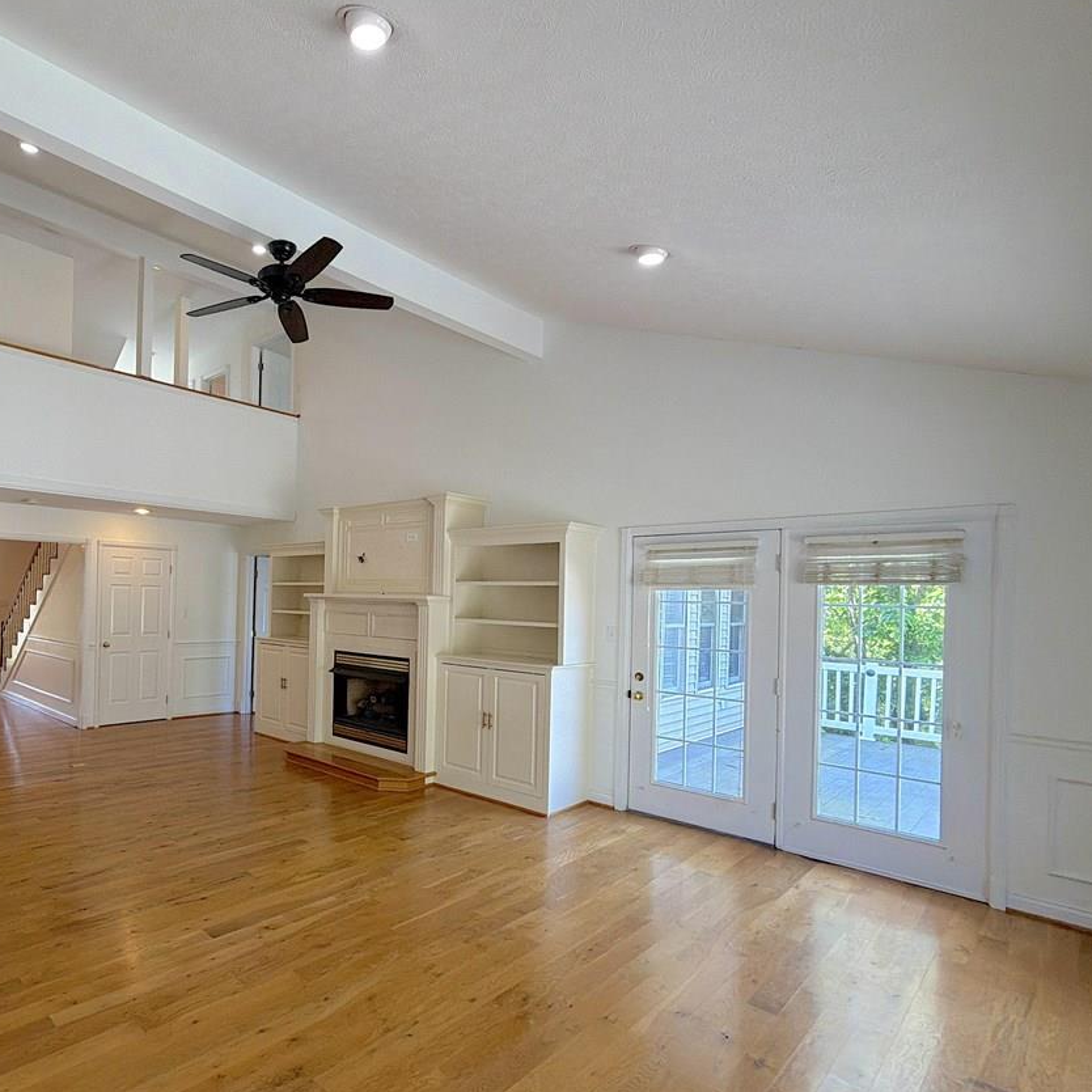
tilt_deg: +0.0
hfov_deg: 73.1
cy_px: 594
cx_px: 293
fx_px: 678
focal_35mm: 19
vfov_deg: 77.5
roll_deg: -0.9
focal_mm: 2.22
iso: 160
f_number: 2.2
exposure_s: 1/120
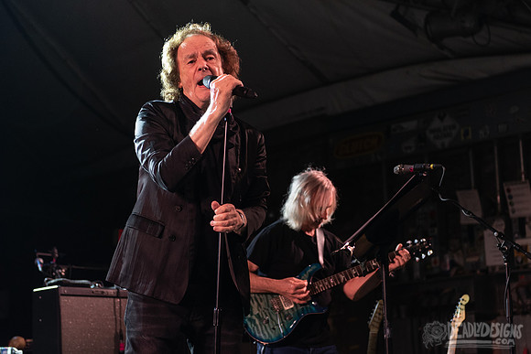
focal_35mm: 81
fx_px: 1190
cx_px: 285
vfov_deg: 16.9
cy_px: 165
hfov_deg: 25.1
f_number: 3.2
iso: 1600
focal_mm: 70
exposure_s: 1/500
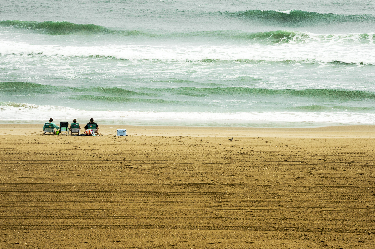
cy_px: 124
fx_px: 1572
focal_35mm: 151
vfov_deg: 9.1
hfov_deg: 13.6
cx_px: 188
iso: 400
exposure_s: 1/320
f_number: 18
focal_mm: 100
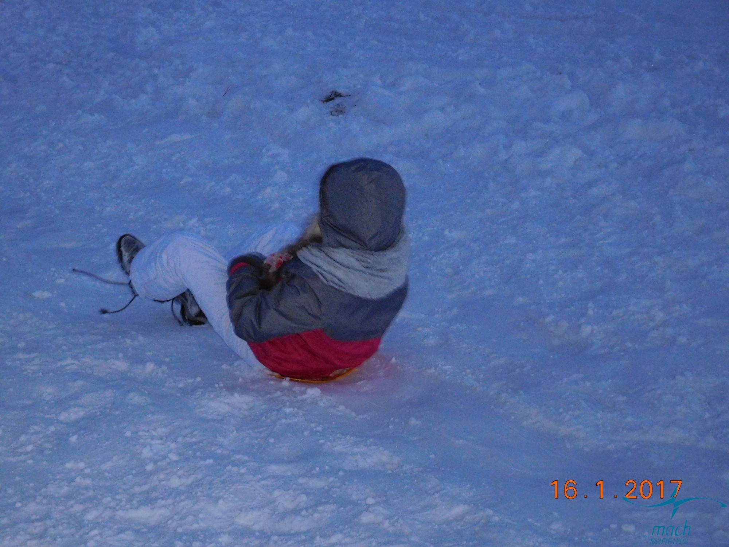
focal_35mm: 80
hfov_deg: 24.4
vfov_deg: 18.4
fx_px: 1685
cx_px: 364
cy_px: 274
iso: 1100
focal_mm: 14.3
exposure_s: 1/60
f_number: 4.6
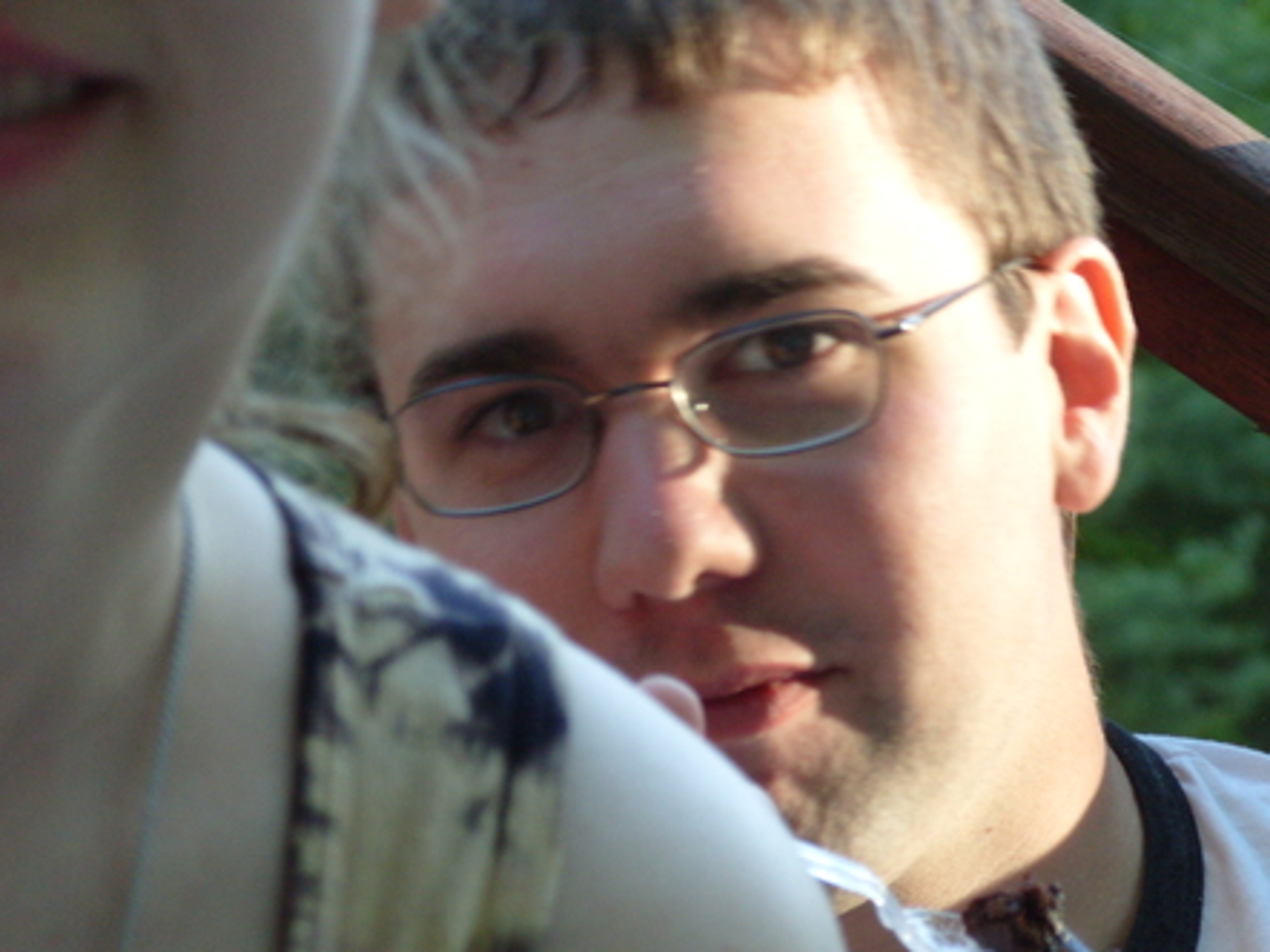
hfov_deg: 10.7
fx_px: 6785
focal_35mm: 185
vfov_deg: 8.0
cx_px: 823
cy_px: 476
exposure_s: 1/90
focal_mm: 28.5
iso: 200
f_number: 3.9
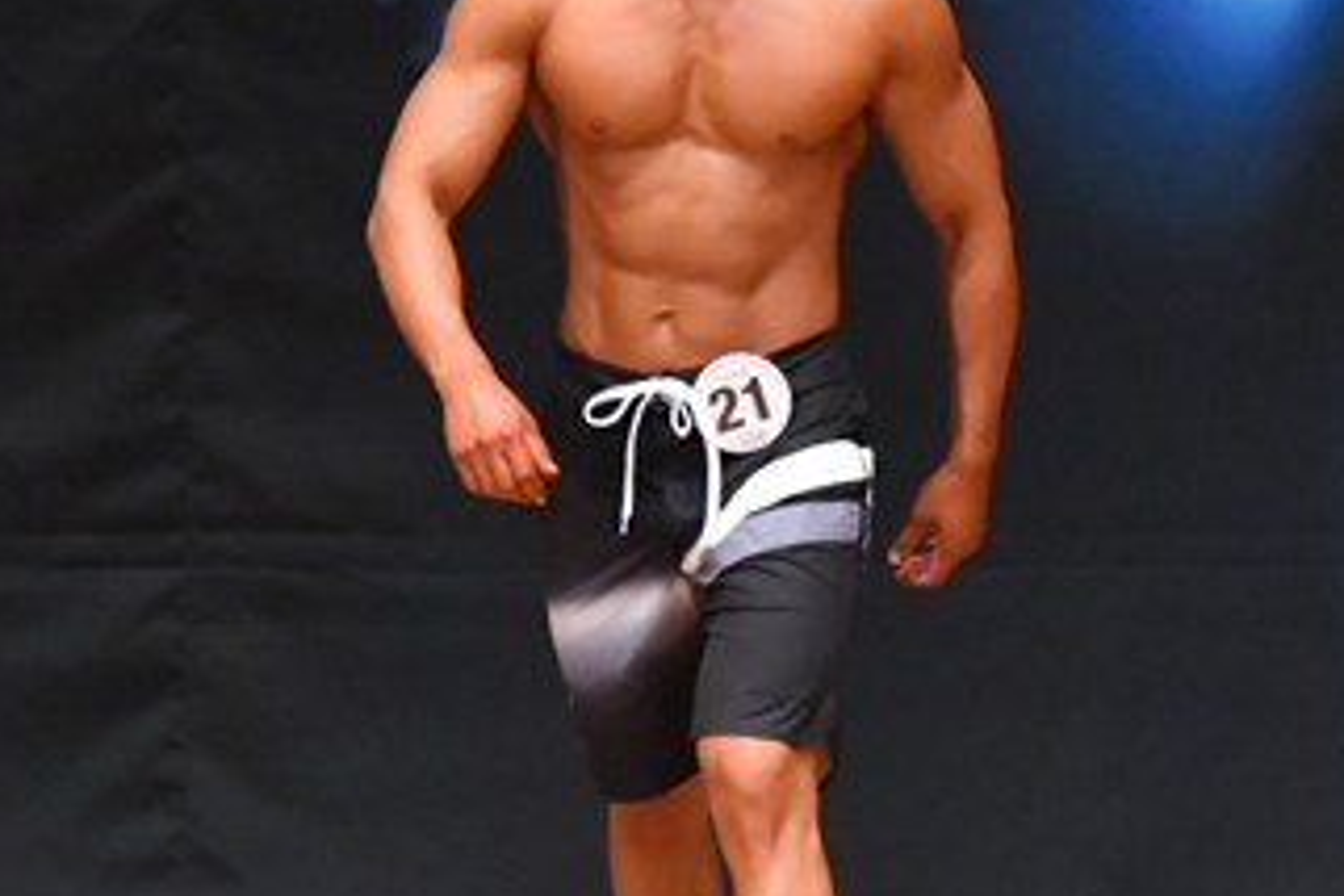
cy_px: 461
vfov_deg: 2.0
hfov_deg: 3.0
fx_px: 25683
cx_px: 509
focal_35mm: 688
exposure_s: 1/400
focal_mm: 190
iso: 8000
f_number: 5.6
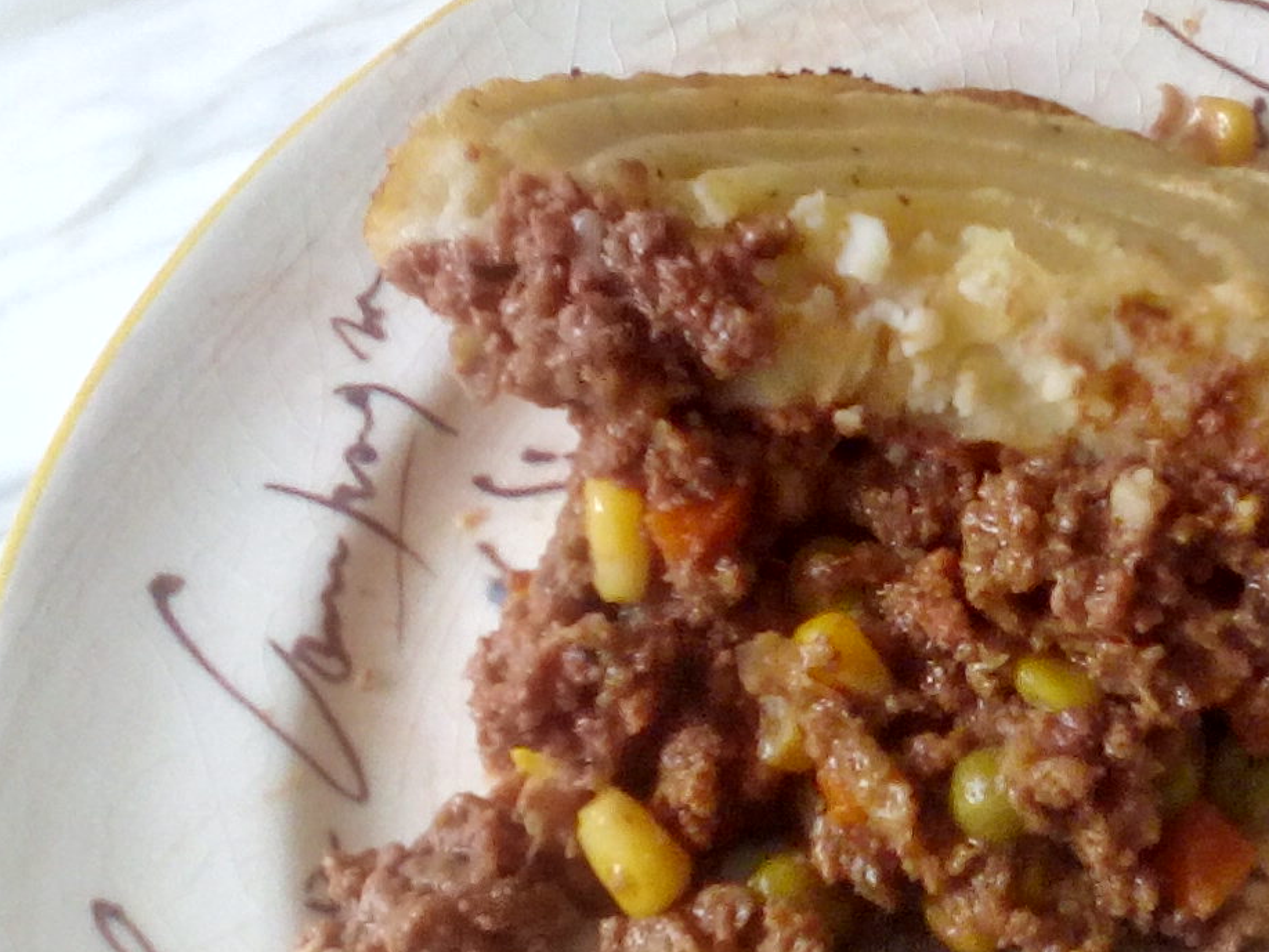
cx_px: 994
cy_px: 580
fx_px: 2237
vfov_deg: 24.0
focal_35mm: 61
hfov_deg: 31.0
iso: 92
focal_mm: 2.9
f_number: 2.8
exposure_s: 1/33.3
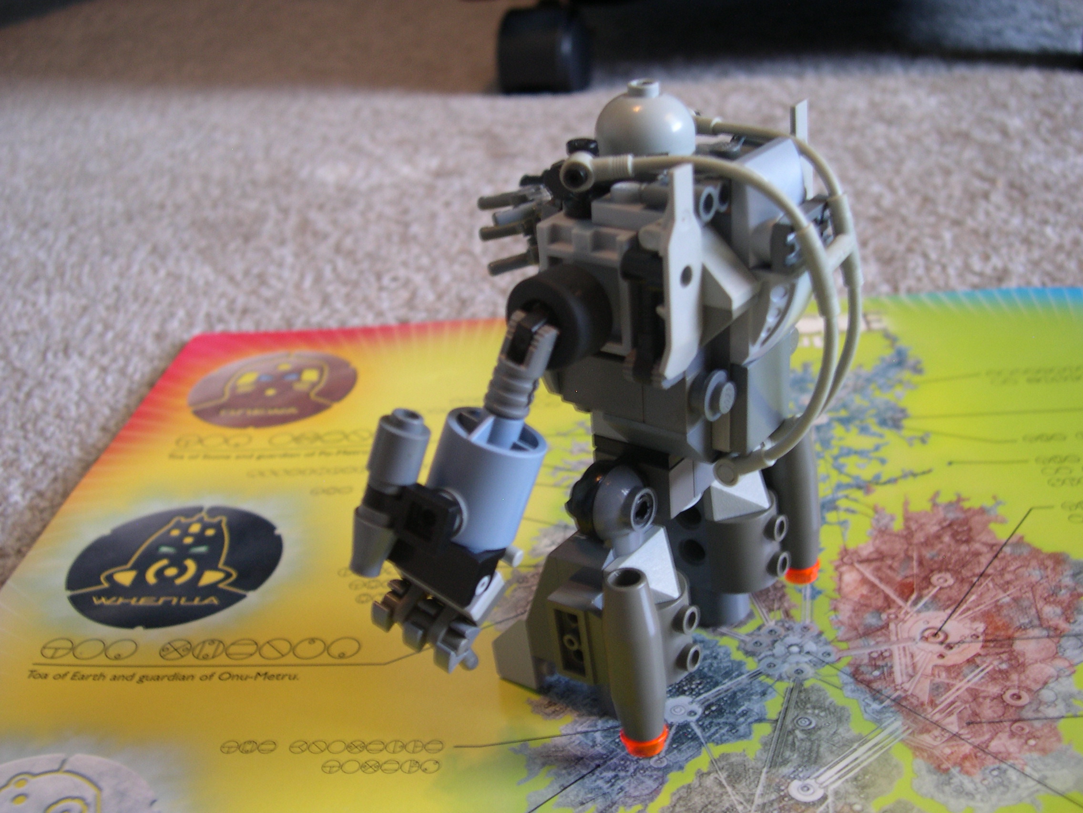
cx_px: 542
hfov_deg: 49.0
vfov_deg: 37.7
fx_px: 1189
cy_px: 406
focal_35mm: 38
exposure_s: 1/4.9
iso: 111
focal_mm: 8
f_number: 2.8
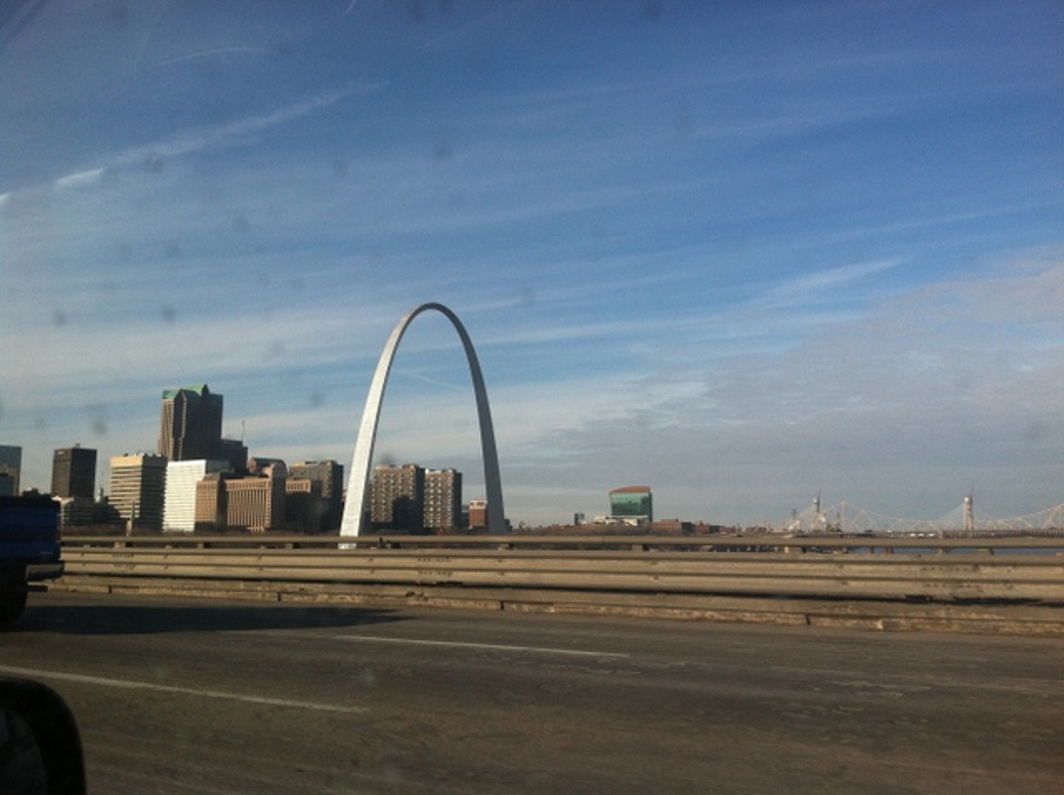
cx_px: 532
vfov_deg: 40.6
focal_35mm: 35
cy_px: 398
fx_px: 1074
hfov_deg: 52.7
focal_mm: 3.85
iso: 80
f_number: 2.8
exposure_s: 1/1111
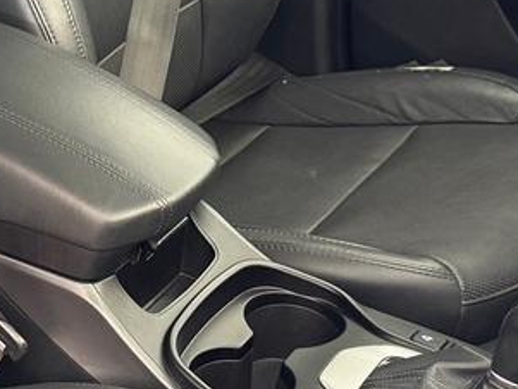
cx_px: 5
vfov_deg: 14.5
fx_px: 1527
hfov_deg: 18.8
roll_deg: -3.0
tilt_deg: -31.8
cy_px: 224
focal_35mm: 102
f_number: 1.78
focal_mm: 6.76
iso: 320
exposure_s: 1/60
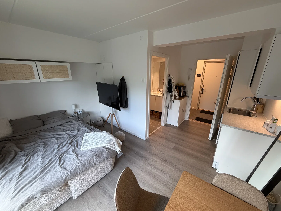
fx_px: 114
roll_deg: +1.0
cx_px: 140
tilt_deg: -16.7
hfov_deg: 102.1
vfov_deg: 85.7
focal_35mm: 14
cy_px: 106
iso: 160
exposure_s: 1/100
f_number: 2.2
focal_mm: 2.22
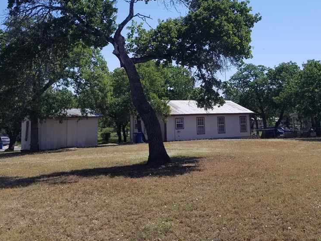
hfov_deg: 42.1
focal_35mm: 45
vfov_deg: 31.6
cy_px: 58
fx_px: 417
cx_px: 165
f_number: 1.7
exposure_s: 1/3336
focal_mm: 4.25
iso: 50
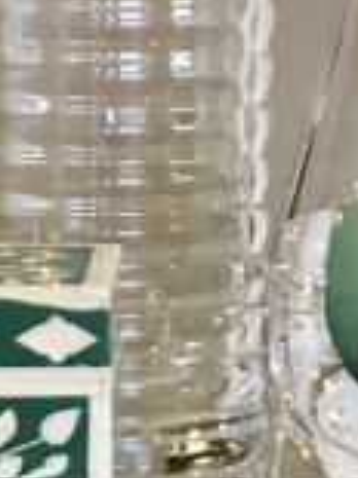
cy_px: 1198
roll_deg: -0.4
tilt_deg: -15.0
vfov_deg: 4.9
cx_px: -201
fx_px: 5427
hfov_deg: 3.8
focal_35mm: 393
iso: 100
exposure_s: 1/30
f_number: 2.8
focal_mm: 6.6
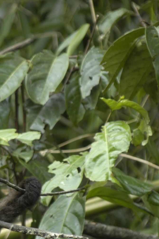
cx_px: -20
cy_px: 119
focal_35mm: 520
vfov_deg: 4.0
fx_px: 3444
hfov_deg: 2.6
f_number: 6.3
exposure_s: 1/160
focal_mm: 230
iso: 500
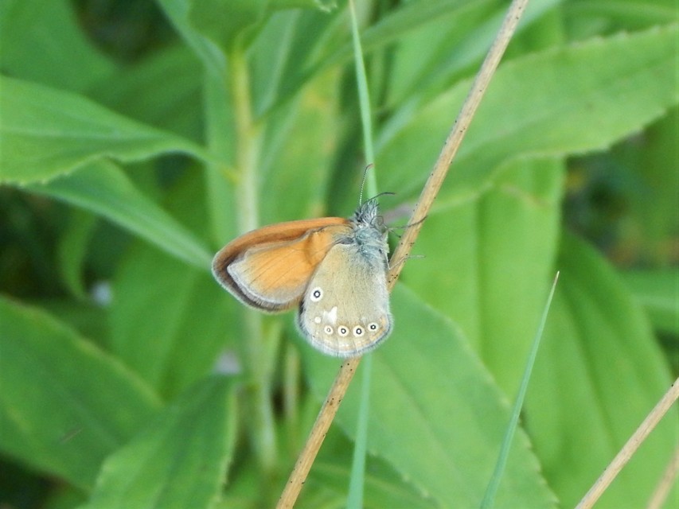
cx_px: 340
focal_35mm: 346
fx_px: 6788
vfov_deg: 4.3
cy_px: 254
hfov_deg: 5.7
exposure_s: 1/250
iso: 320
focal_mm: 62.2
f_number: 5.7
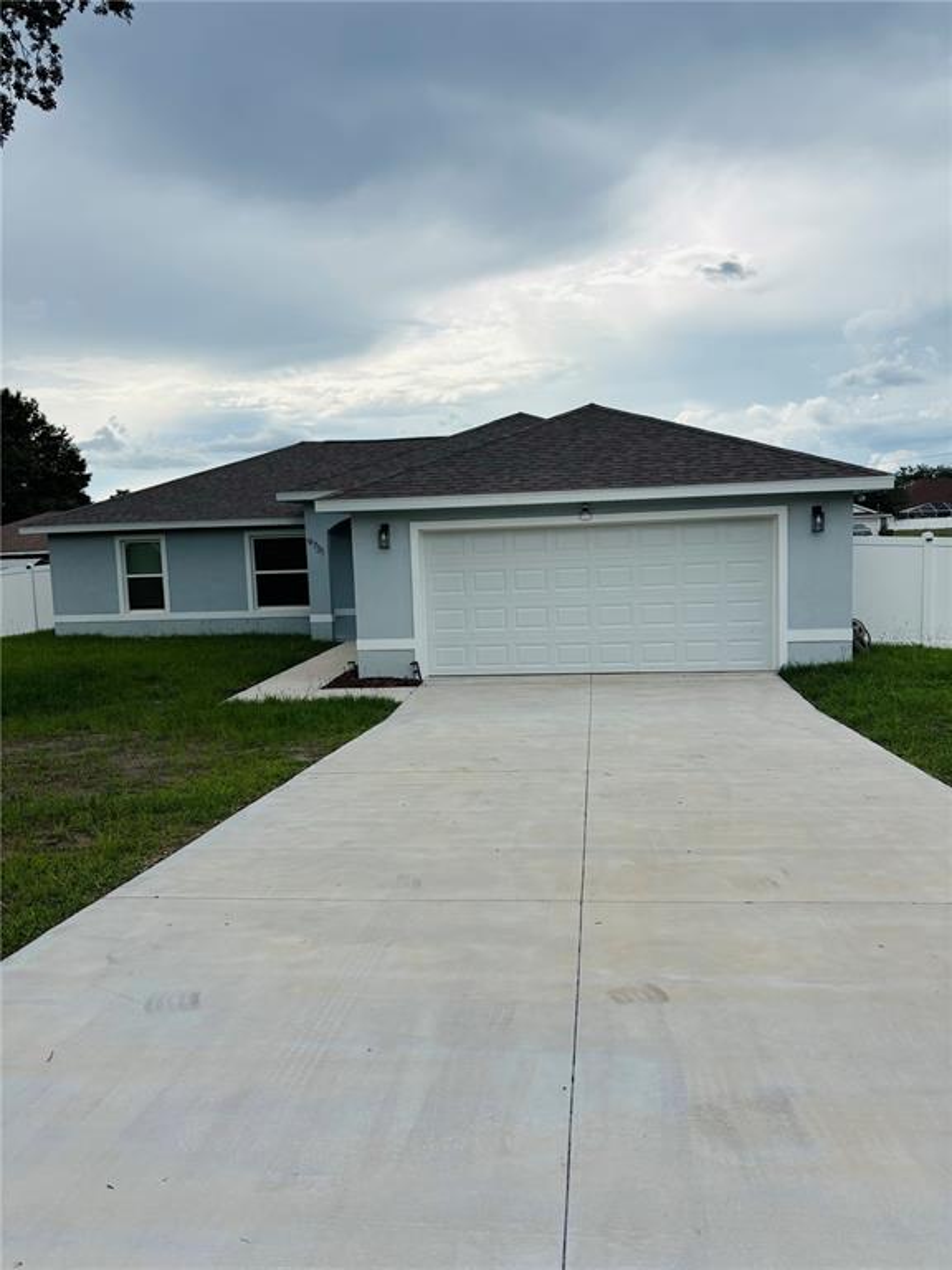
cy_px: 635
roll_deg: +1.9
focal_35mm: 26
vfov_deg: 67.3
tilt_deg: -4.4
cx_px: 476
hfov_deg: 53.1
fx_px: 953
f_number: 1.6
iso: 50
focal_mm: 5.96
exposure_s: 1/3311
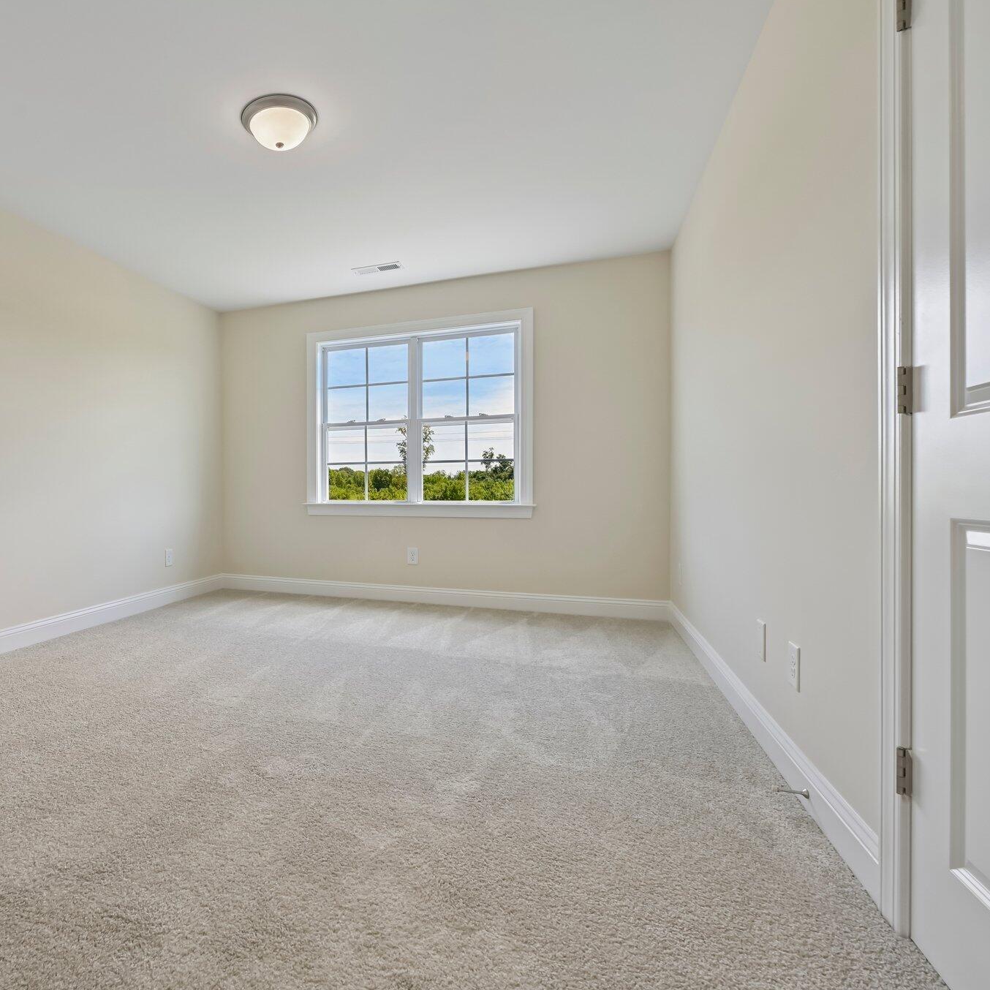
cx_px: 304
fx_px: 582
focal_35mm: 18
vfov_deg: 80.7
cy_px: 495
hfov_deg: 77.2
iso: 100
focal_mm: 14
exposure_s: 1/100
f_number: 8
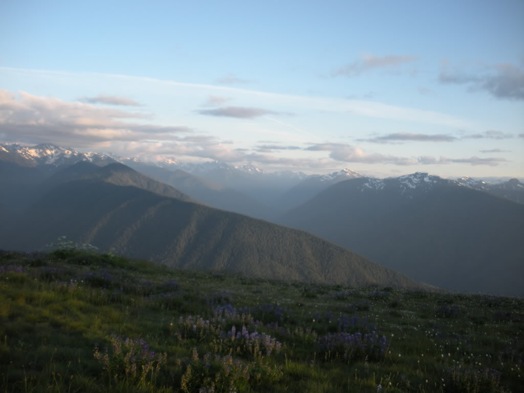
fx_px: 545
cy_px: 196
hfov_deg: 51.4
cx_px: 262
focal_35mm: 36
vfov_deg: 39.7
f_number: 3.5
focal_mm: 6.3
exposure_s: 1/130
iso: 64
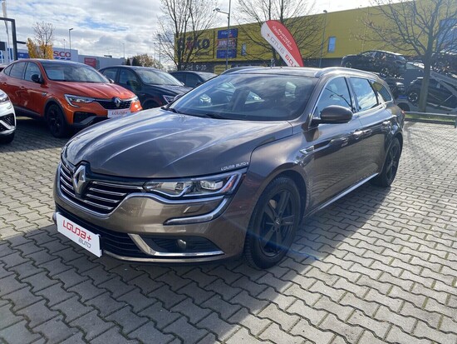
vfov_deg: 53.1
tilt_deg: -14.5
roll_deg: -3.4
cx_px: 228
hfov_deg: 67.3
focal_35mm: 26
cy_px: 172
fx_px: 343
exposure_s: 1/1182
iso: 32
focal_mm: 4.25
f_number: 1.8
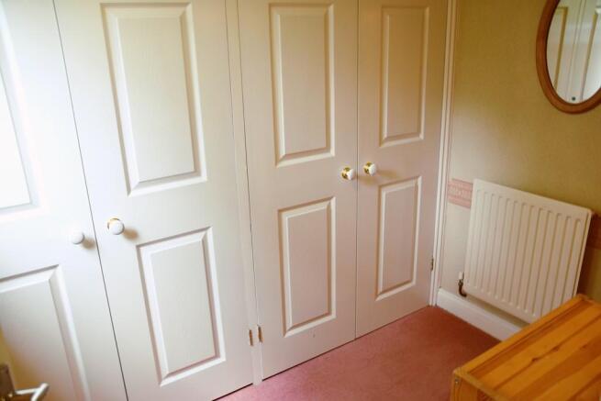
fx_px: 451
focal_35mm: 27
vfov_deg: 48.0
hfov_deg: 67.4
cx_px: 300
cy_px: 200
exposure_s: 1/60
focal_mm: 18
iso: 560
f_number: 4
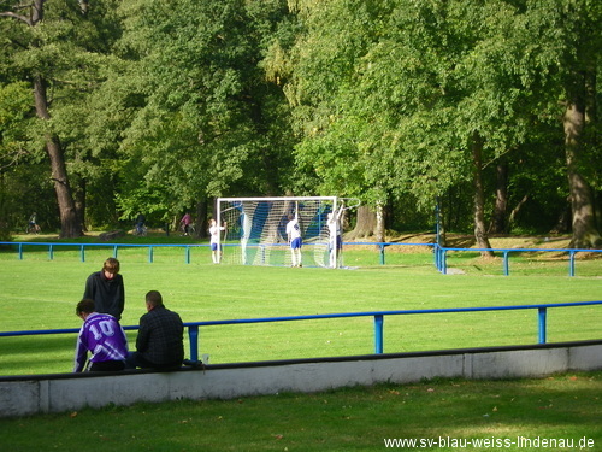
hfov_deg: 17.6
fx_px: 1948
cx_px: 301
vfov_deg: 13.2
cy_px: 226
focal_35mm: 112
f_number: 5.8
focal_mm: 19.6
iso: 64
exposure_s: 1/80
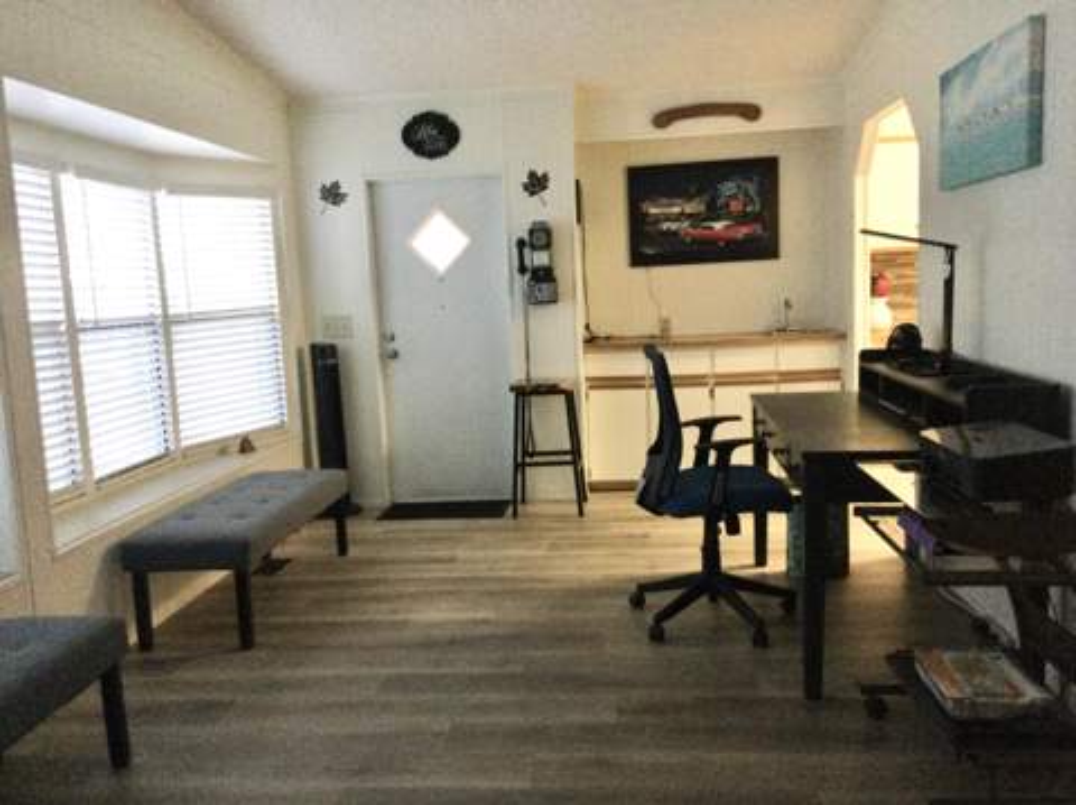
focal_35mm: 31
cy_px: 402
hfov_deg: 58.4
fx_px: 963
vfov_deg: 45.4
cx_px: 538
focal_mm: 3.3
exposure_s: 1/20
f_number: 2.4
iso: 200
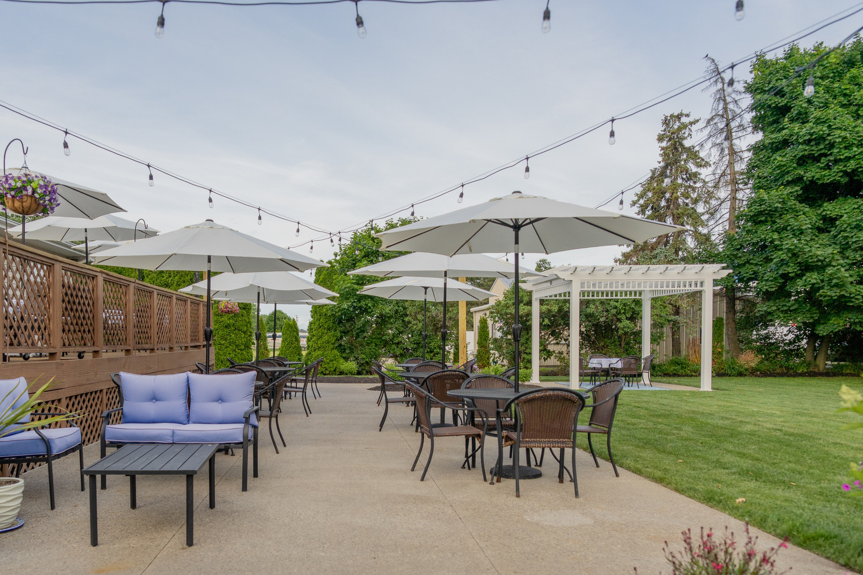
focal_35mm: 28
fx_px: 671
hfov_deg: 64.7
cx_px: 333
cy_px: 368
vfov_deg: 45.9
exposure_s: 1/8000
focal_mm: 16
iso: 100
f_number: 1.8
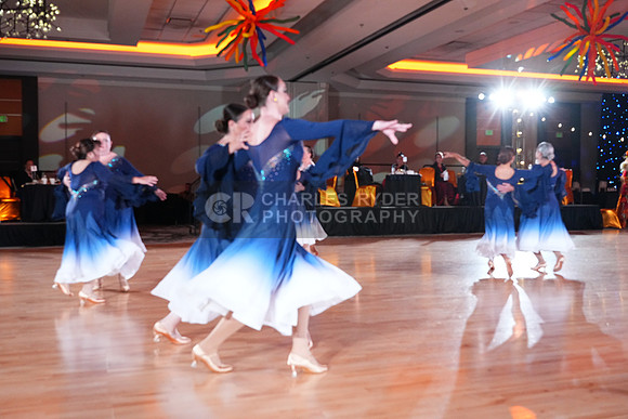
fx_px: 593
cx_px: 314
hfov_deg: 55.8
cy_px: 210
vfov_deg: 38.9
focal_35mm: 34
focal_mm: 34
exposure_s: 1/400
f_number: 4.5
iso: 5000
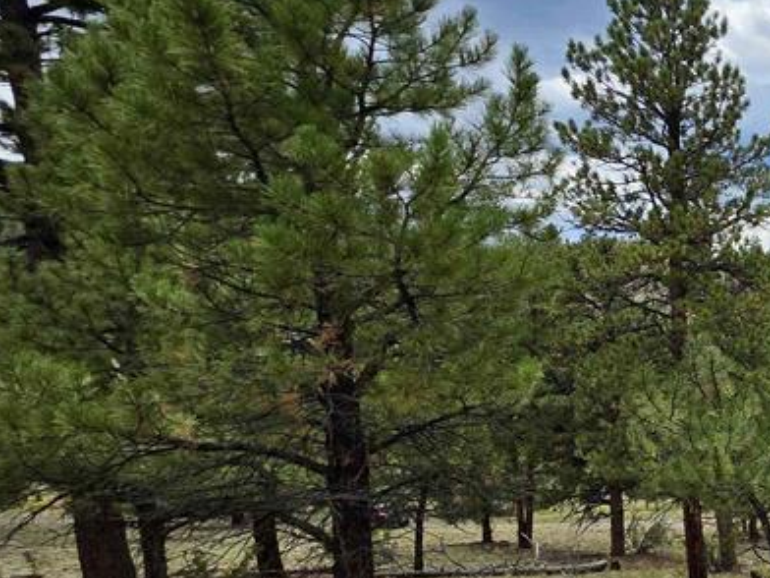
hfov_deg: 36.7
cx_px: 984
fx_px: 756
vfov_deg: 41.0
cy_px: 403
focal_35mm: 34
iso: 32
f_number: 1.9
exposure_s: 1/2657
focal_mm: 2.2
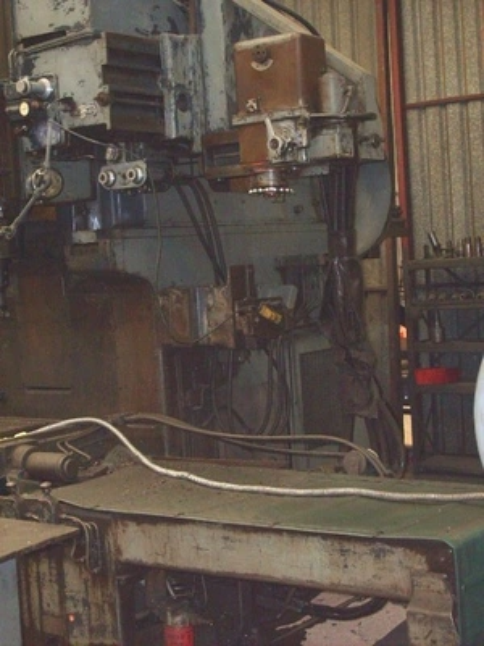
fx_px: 1137
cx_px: 242
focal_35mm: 61
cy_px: 323
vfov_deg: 31.7
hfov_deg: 24.0
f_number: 3.6
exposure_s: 1/60
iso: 253
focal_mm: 10.3
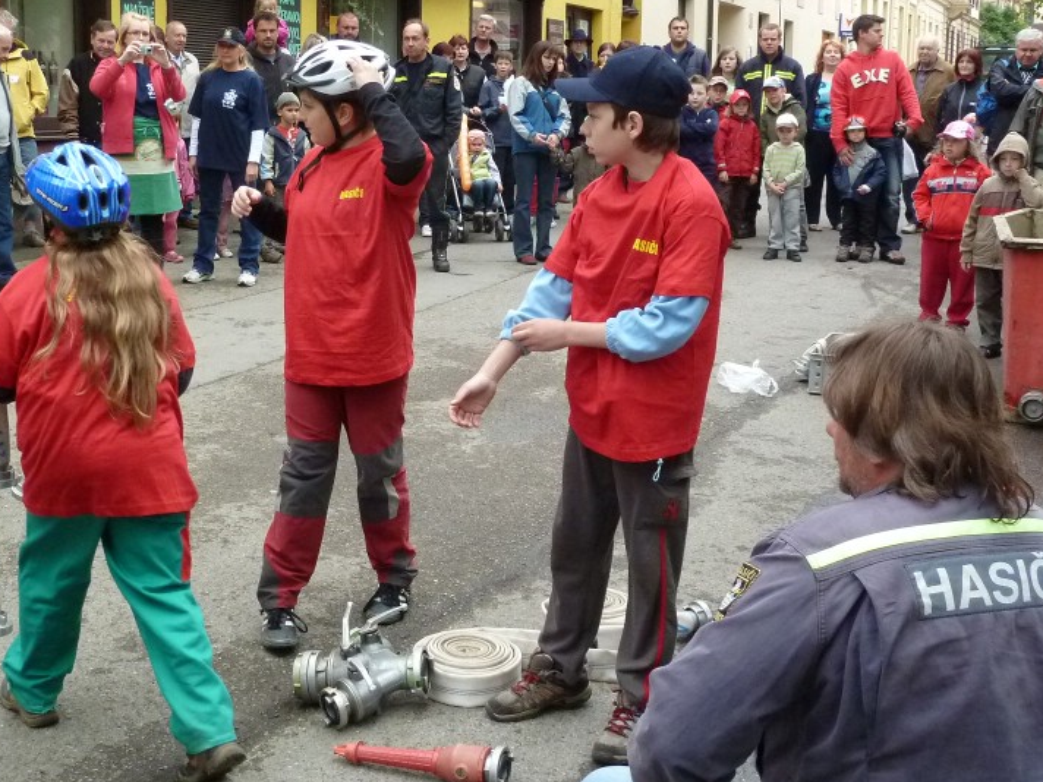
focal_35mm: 46
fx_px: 1386
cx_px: 423
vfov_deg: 31.5
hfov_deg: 41.1
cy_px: 349
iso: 400
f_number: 3.5
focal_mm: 5.3
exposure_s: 1/400
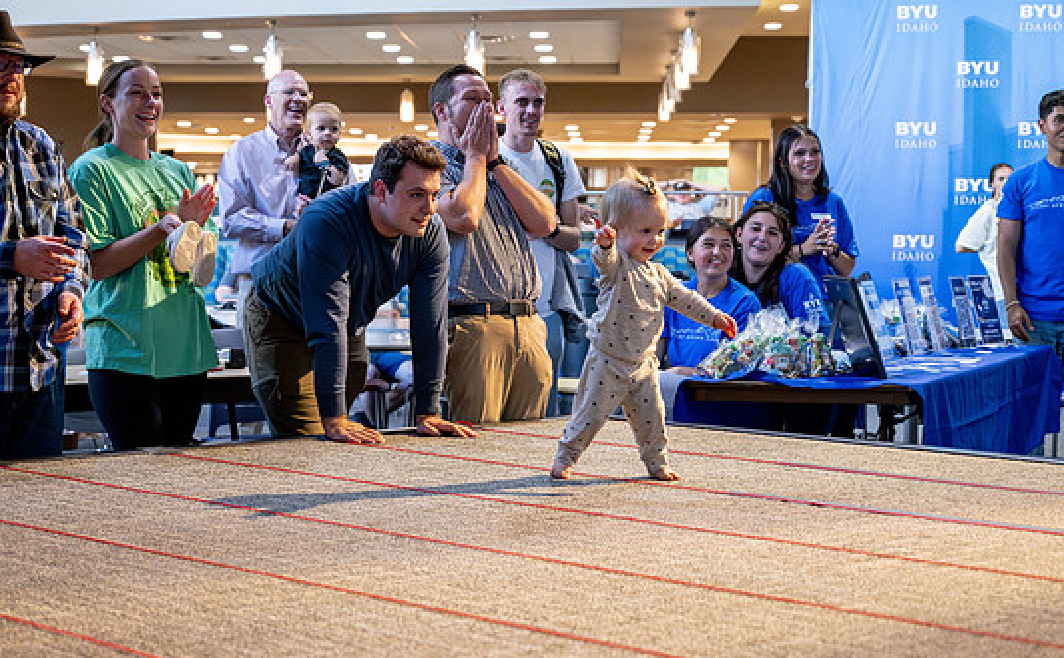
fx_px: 2052
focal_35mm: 71
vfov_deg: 18.2
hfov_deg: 29.1
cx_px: 501
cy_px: 400
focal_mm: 59
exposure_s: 1/320
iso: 3200
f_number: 4
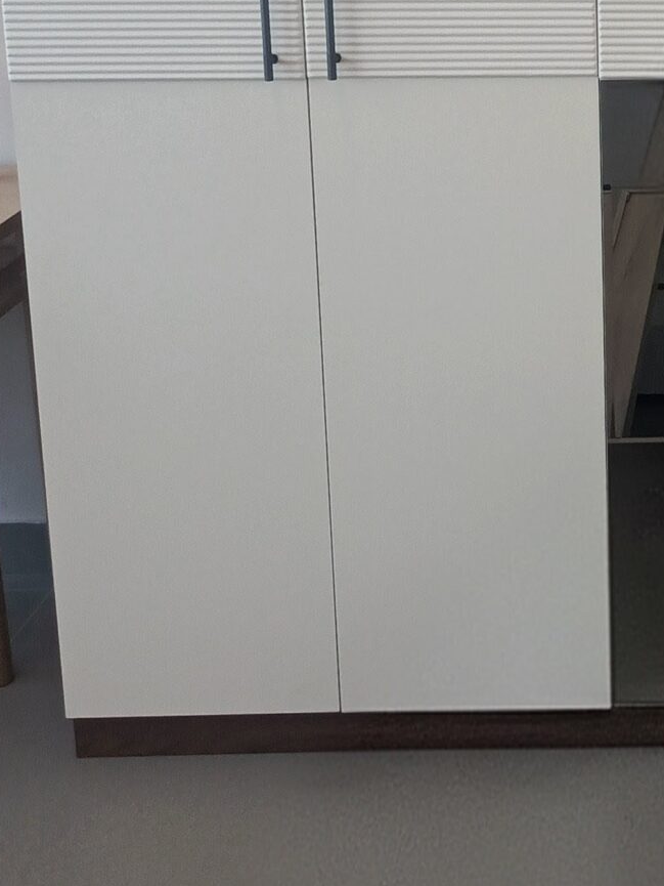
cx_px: 859
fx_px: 1815
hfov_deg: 19.2
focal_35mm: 71
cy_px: 43
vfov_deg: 26.2
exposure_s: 1/100
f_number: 1.75
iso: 362
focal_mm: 5.25
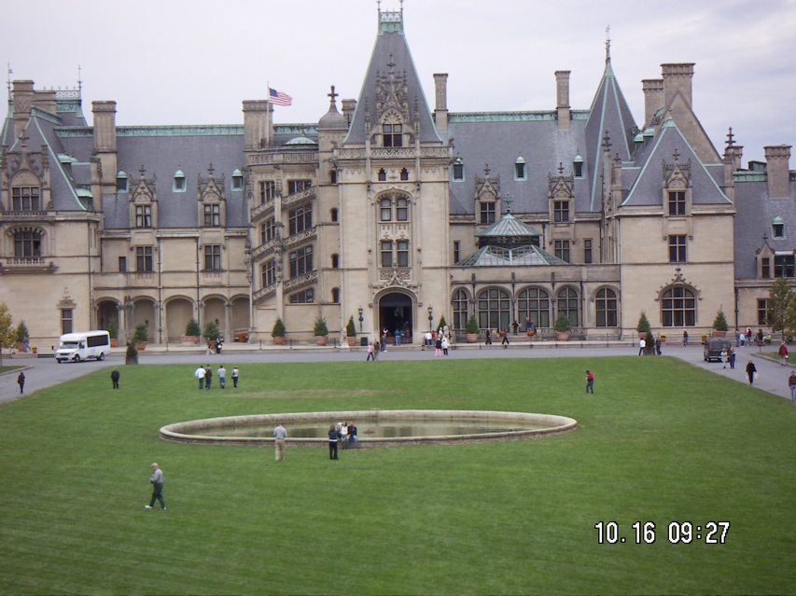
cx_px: 398
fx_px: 2482
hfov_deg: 18.2
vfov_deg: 13.7
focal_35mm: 108
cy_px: 298
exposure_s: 1/320
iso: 50
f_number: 3.7
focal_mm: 14.1
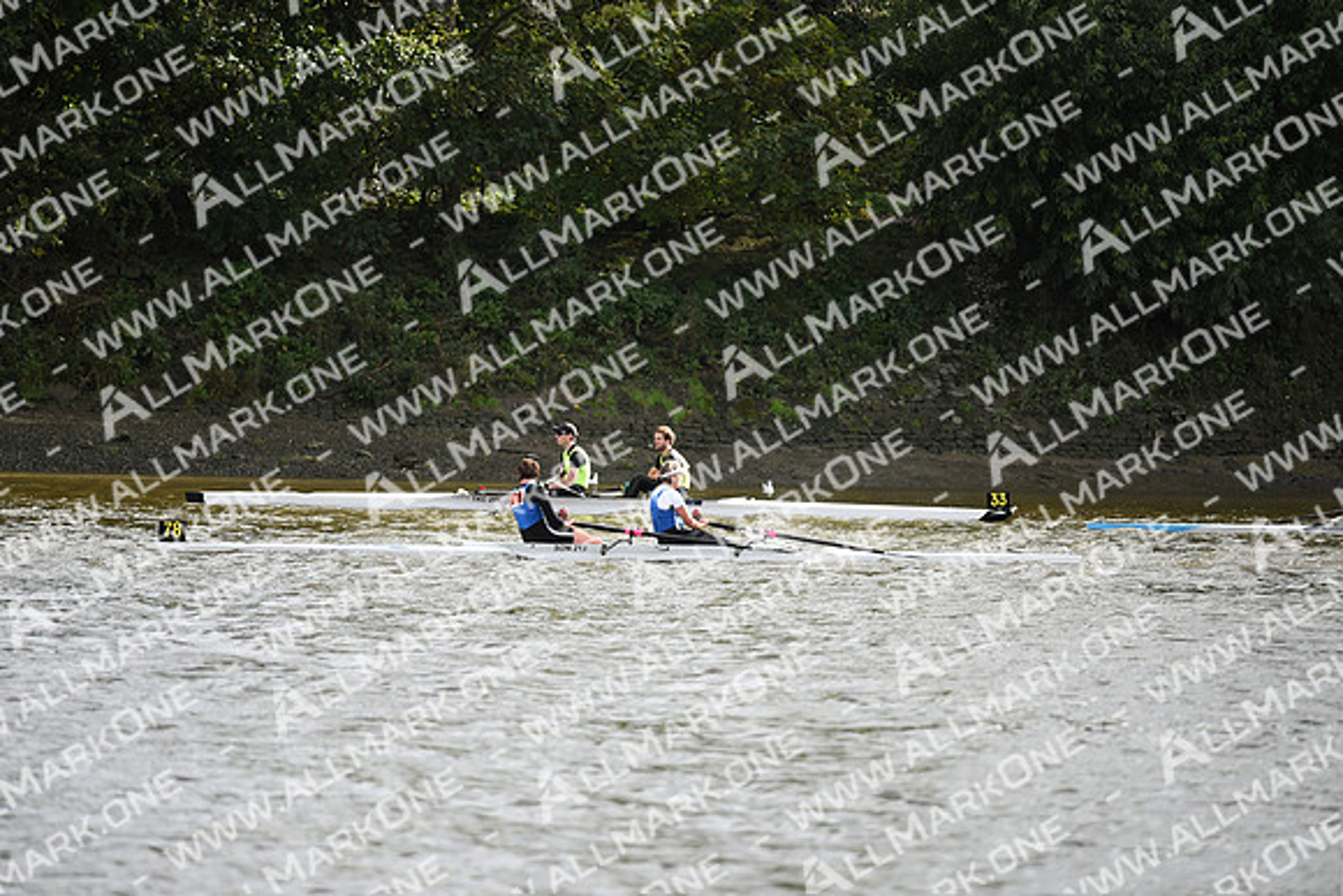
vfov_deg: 4.6
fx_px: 11194
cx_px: 672
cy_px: 448
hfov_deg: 6.9
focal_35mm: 300
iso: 500
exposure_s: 1/1600
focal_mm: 300
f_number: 4
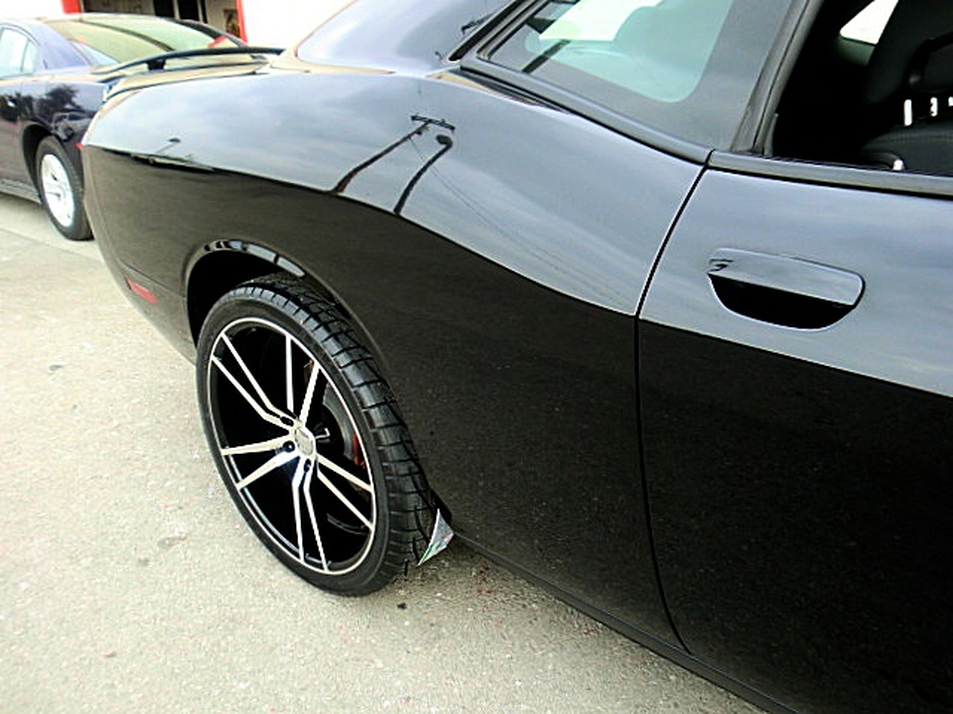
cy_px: 357
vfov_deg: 53.1
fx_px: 716
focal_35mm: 26
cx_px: 476
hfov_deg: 67.3
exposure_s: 1/60
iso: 80
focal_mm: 4.65
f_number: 2.6
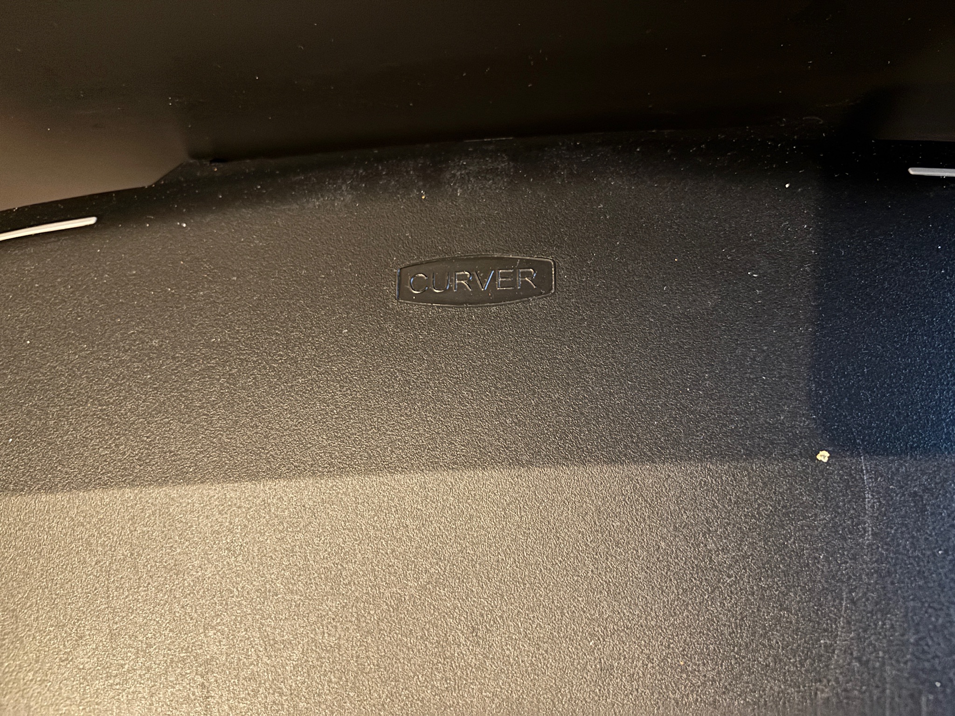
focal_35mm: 26
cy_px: 358
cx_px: 478
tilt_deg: -72.3
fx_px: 717
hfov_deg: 67.3
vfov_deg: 53.1
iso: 1000
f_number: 1.6
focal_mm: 5.96
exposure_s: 1/25
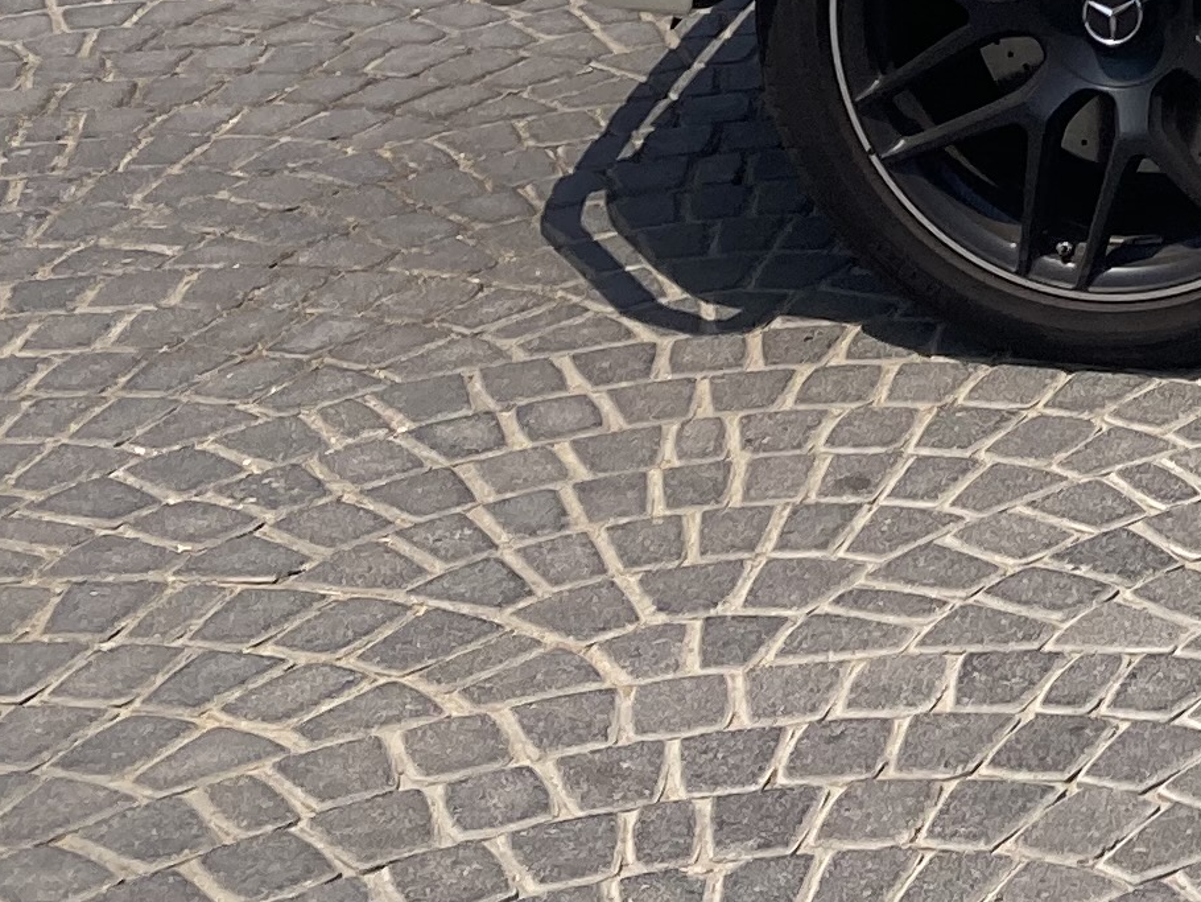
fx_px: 4303
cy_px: -894
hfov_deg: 13.6
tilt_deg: -2.7
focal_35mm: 124
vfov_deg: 10.9
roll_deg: -0.8
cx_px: 2413
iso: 20
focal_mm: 3.99
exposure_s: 1/2667
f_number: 1.8
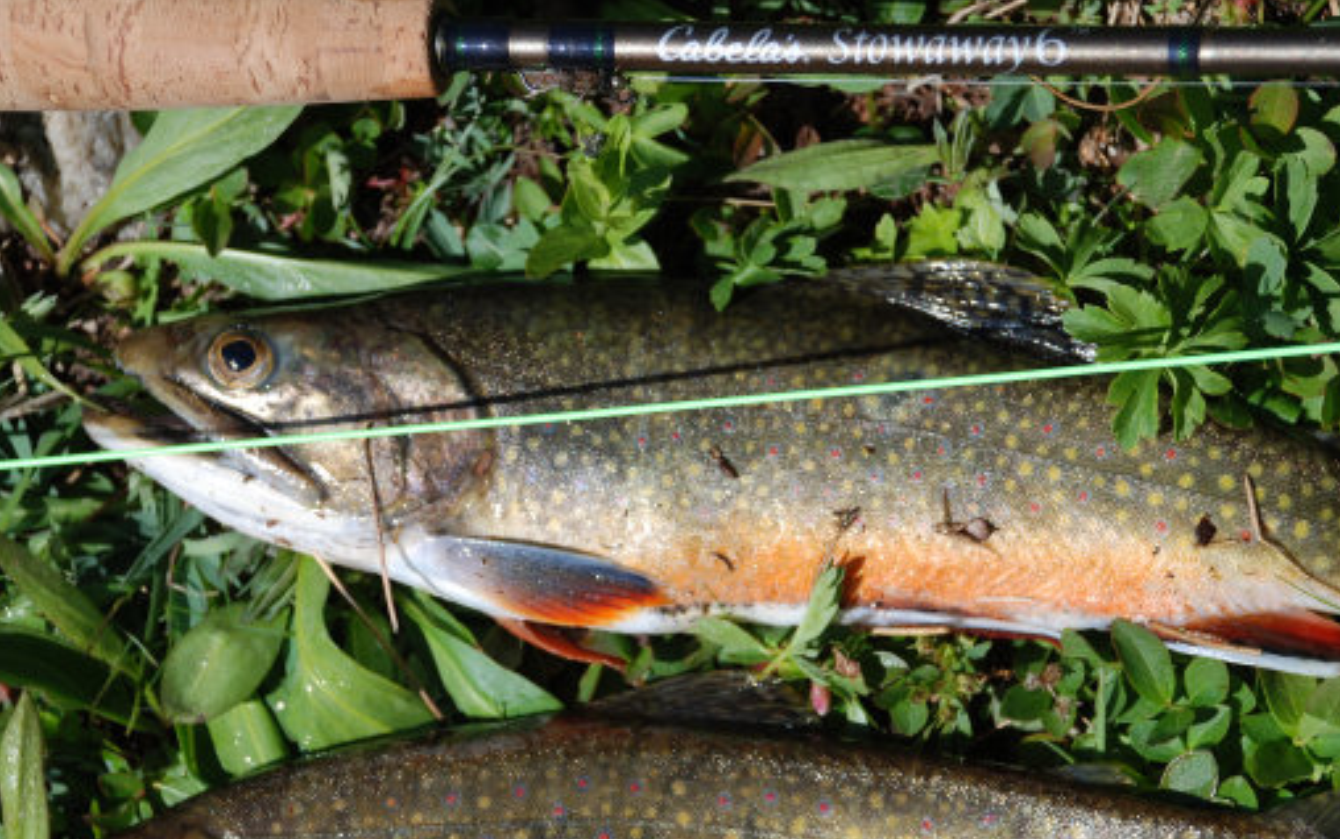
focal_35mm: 129
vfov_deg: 10.2
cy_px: 409
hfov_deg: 16.2
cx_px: 678
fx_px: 4713
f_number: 5.6
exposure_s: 1/500
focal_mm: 70
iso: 125
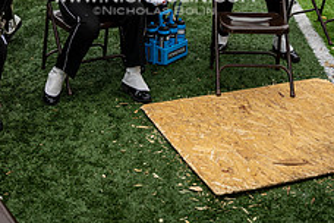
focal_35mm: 61
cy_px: -55
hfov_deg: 32.9
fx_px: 566
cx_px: 154
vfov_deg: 20.6
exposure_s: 1/500
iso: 100
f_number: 2.8
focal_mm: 24
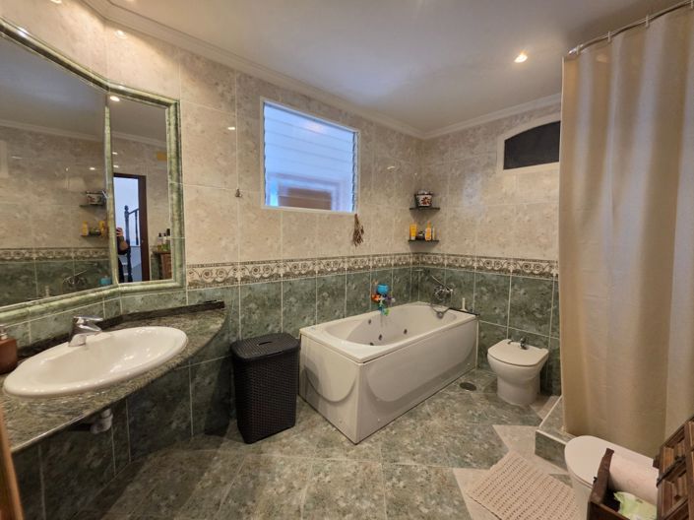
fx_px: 260
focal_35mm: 13
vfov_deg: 89.9
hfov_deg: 106.2
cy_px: 260
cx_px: 347
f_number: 1.9
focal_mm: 2.2
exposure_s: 1/100
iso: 160
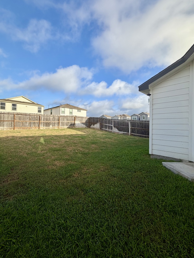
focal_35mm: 15
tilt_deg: +1.0
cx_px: 96
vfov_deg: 98.1
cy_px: 125
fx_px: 112
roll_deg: -1.1
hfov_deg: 81.7
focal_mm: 2.22
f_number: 2.2
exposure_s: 1/770
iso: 25
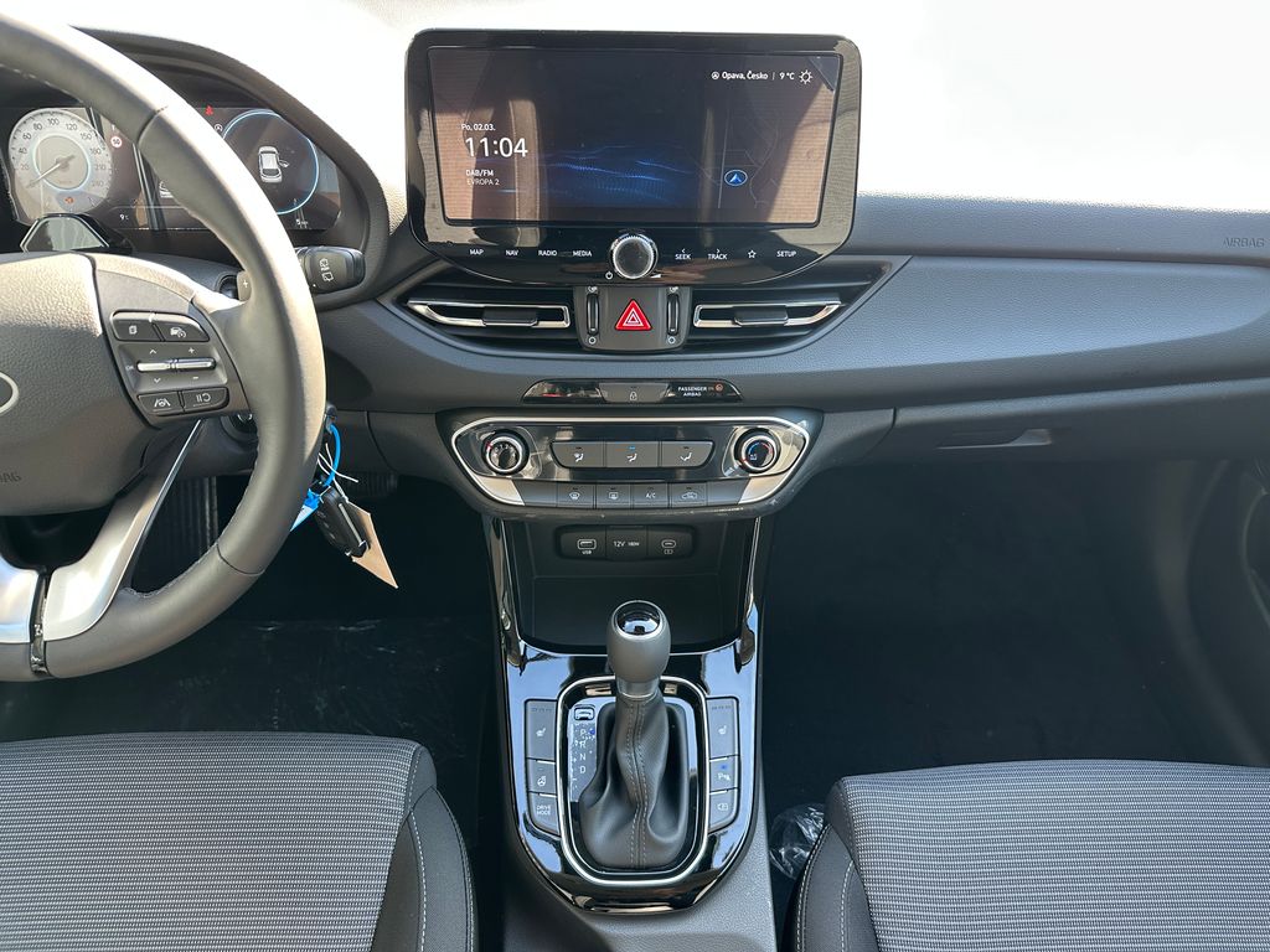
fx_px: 881
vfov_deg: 56.8
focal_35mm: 24
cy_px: 476
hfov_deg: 71.6
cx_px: 635
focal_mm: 6.86
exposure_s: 1/121
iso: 160
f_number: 1.78
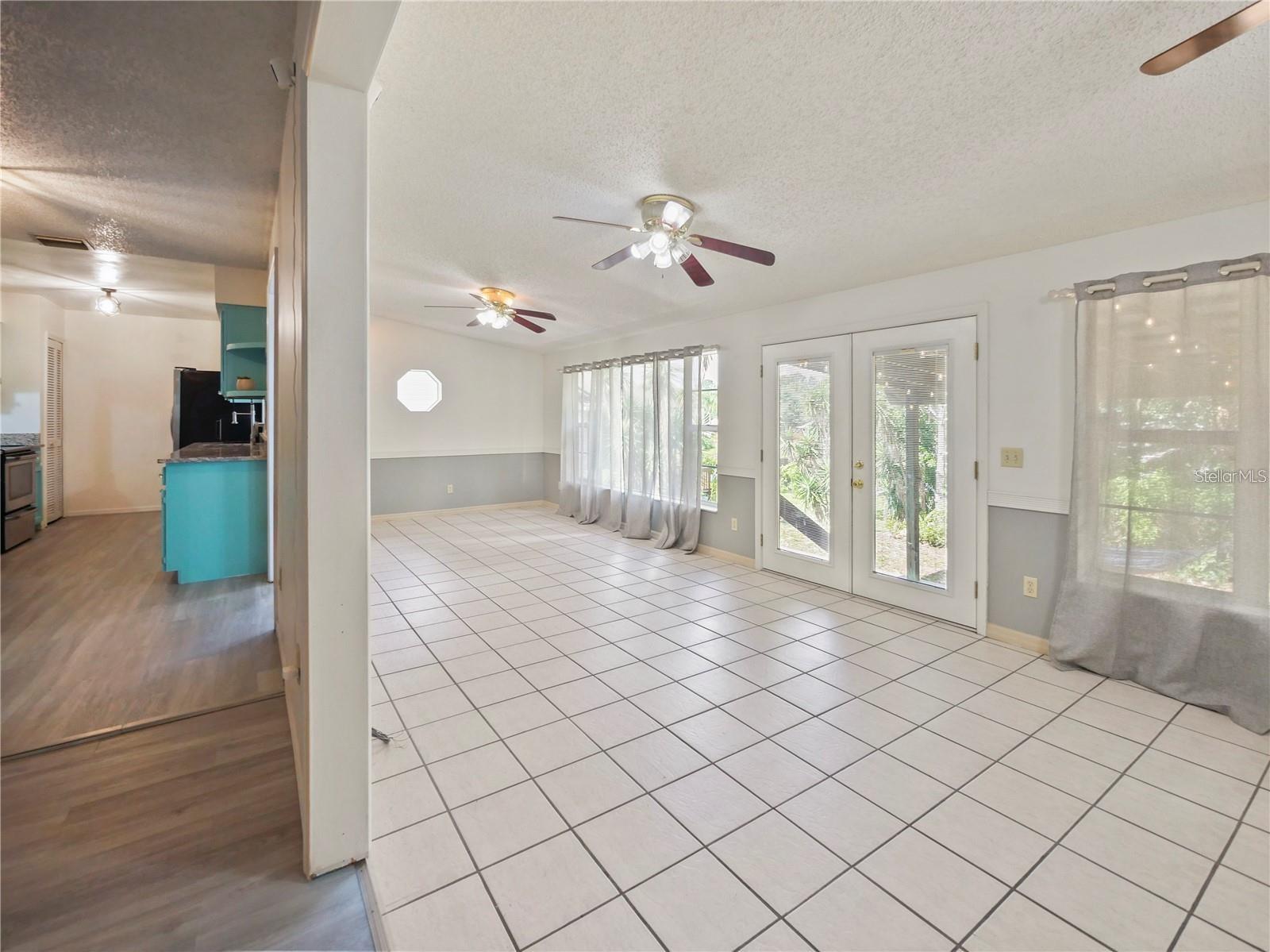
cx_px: 635
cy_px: 476
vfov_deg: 85.6
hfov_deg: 102.1
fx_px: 513
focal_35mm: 14
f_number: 4
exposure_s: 1/60
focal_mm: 7
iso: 800
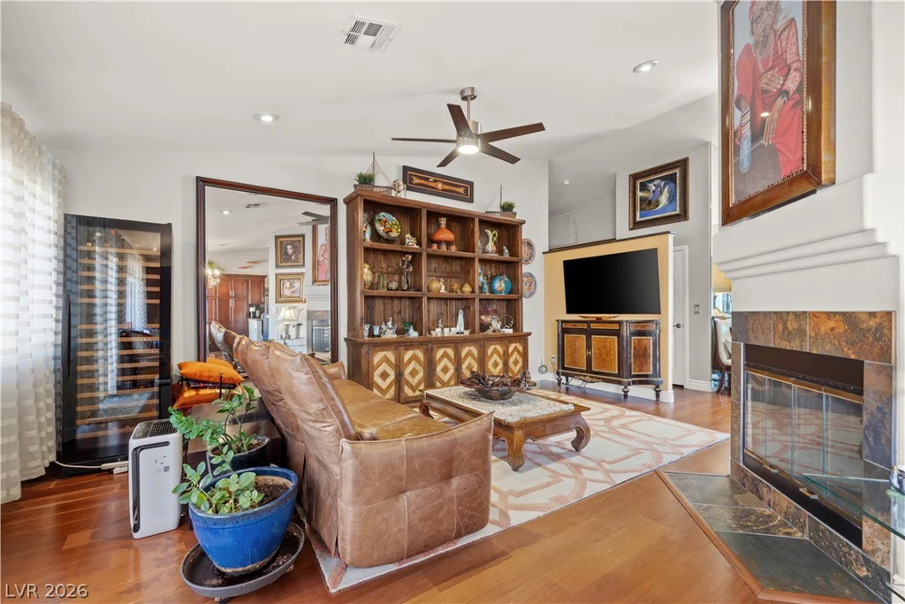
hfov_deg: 100.4
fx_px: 377
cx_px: 452
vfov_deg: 77.3
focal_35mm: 15
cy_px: 302
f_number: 9
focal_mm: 15
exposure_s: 1/1.67
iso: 200
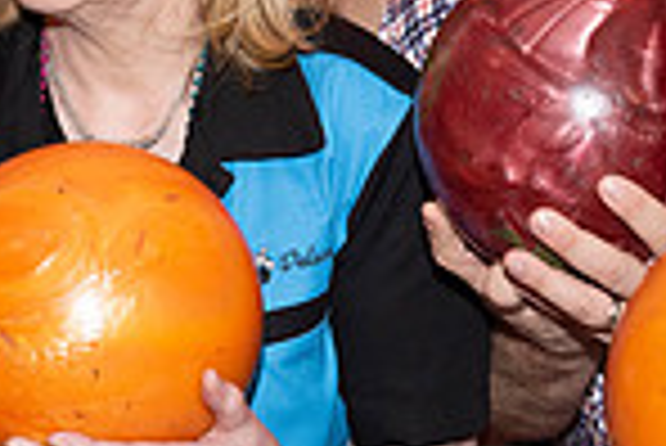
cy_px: 92
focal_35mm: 153
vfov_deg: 9.0
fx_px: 2833
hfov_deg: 13.4
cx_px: 441
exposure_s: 1/60
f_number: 5.6
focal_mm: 39
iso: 1600
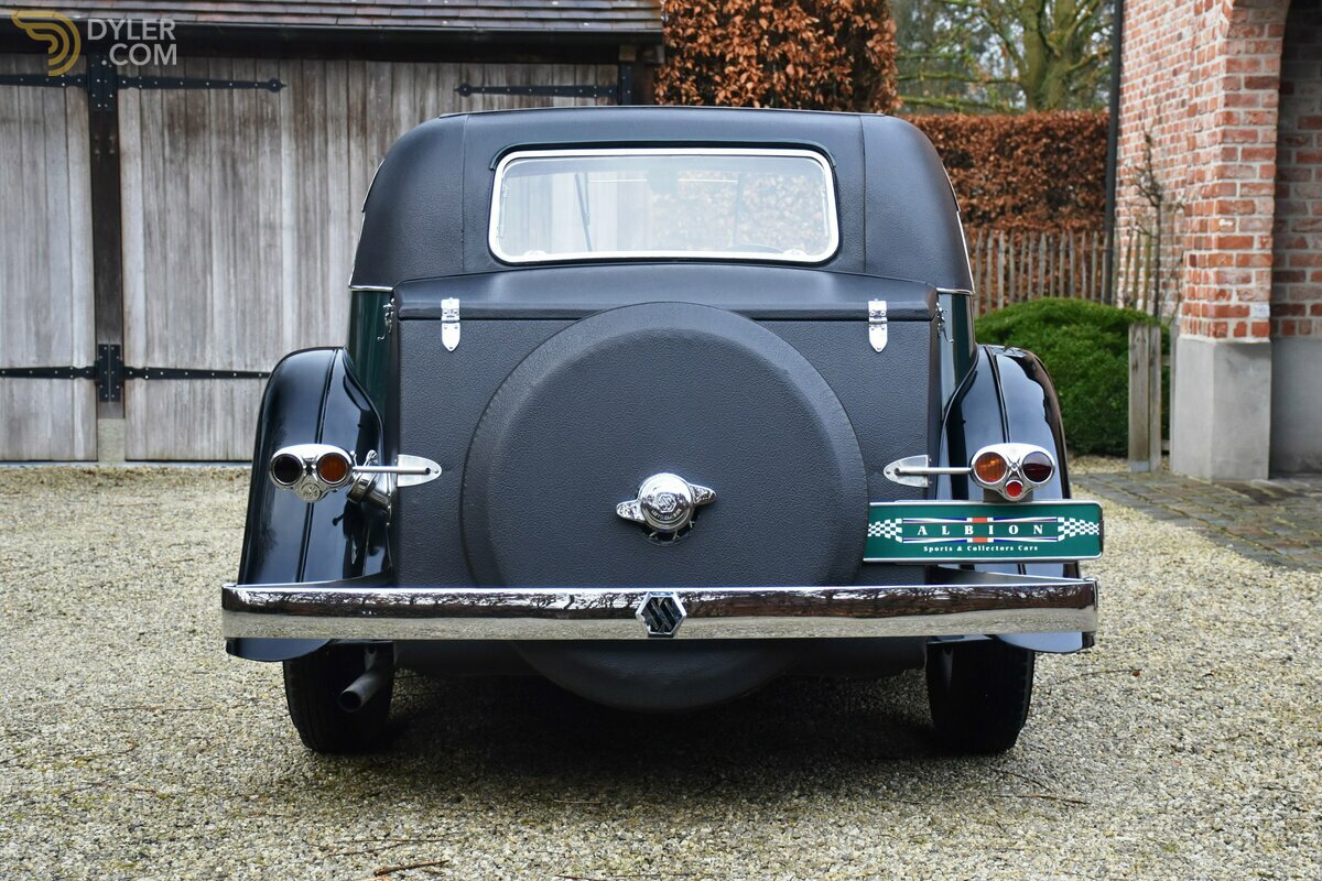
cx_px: 661
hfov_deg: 37.9
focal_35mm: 52
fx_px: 1928
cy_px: 440
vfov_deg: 25.8
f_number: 4.2
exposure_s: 1/250
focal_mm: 35
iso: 720
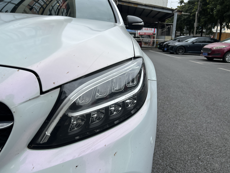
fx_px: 173
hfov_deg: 67.3
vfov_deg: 53.1
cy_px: 86
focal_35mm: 26
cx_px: 115
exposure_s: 1/1621
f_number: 1.5
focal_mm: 5.7
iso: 50
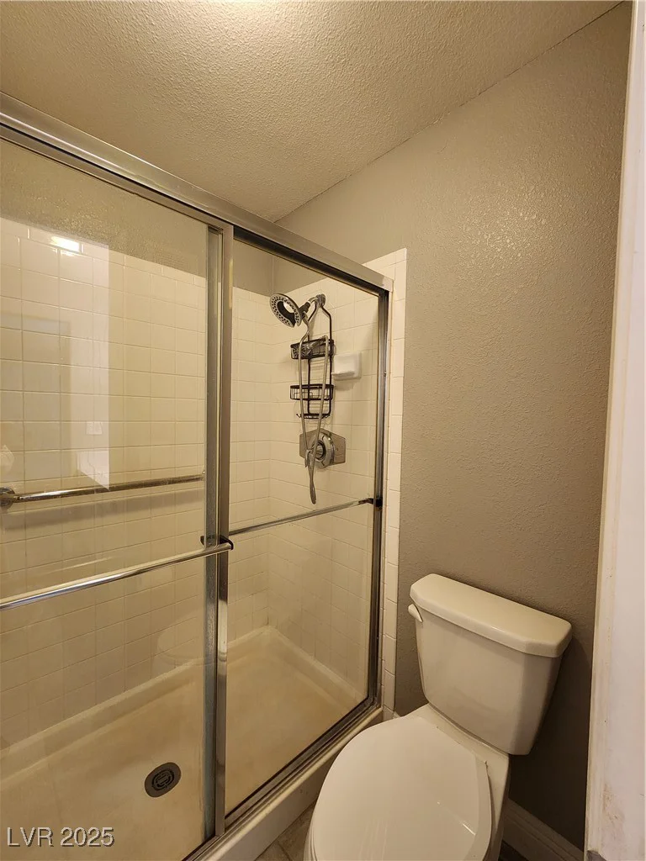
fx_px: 323
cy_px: 430
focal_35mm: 13
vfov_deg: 106.2
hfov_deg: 89.9
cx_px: 323
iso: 320
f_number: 2.2
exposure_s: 1/30
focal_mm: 2.2
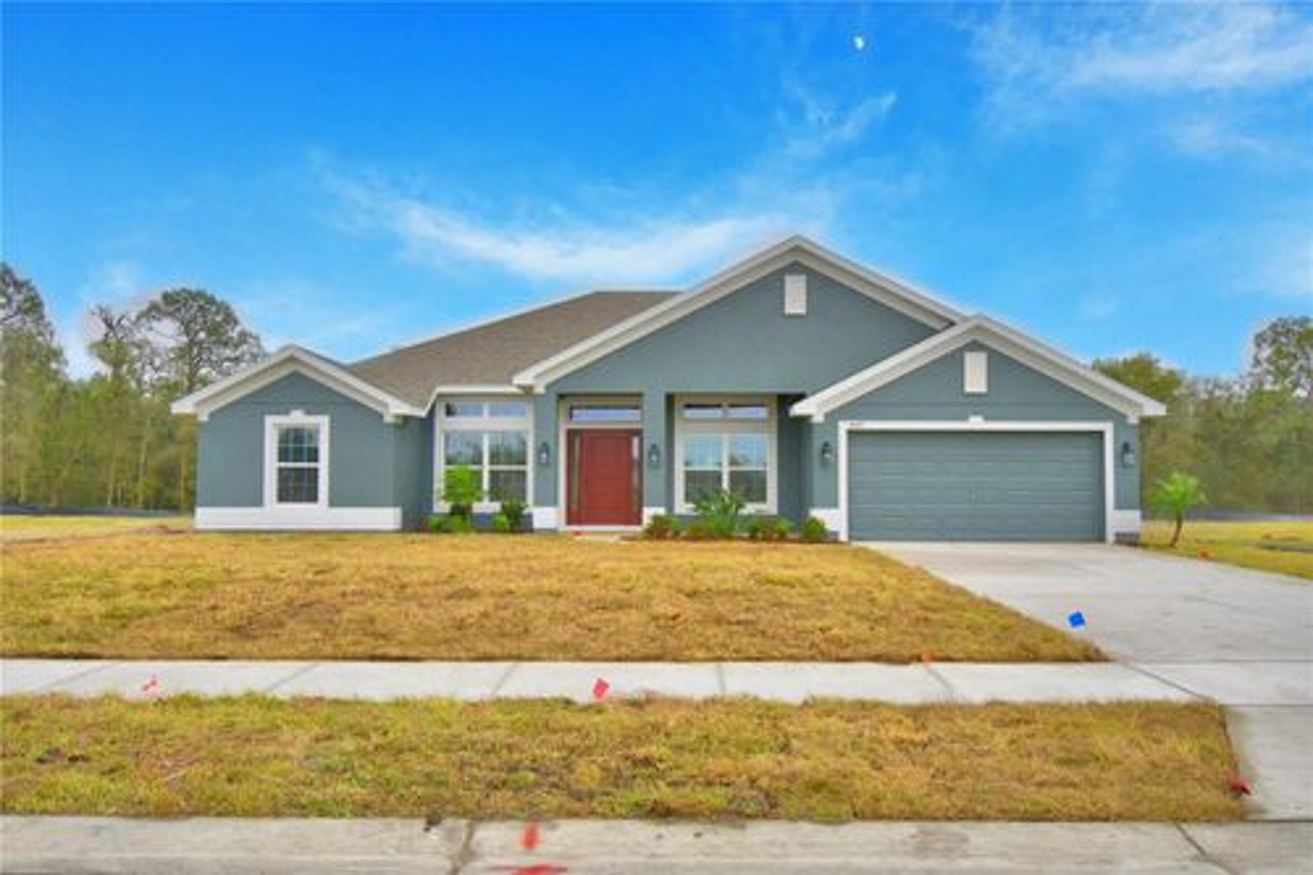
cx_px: 656
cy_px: 438
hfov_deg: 61.9
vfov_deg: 43.6
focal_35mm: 30
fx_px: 1094
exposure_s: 1/160
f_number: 5.6
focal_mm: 20
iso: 200
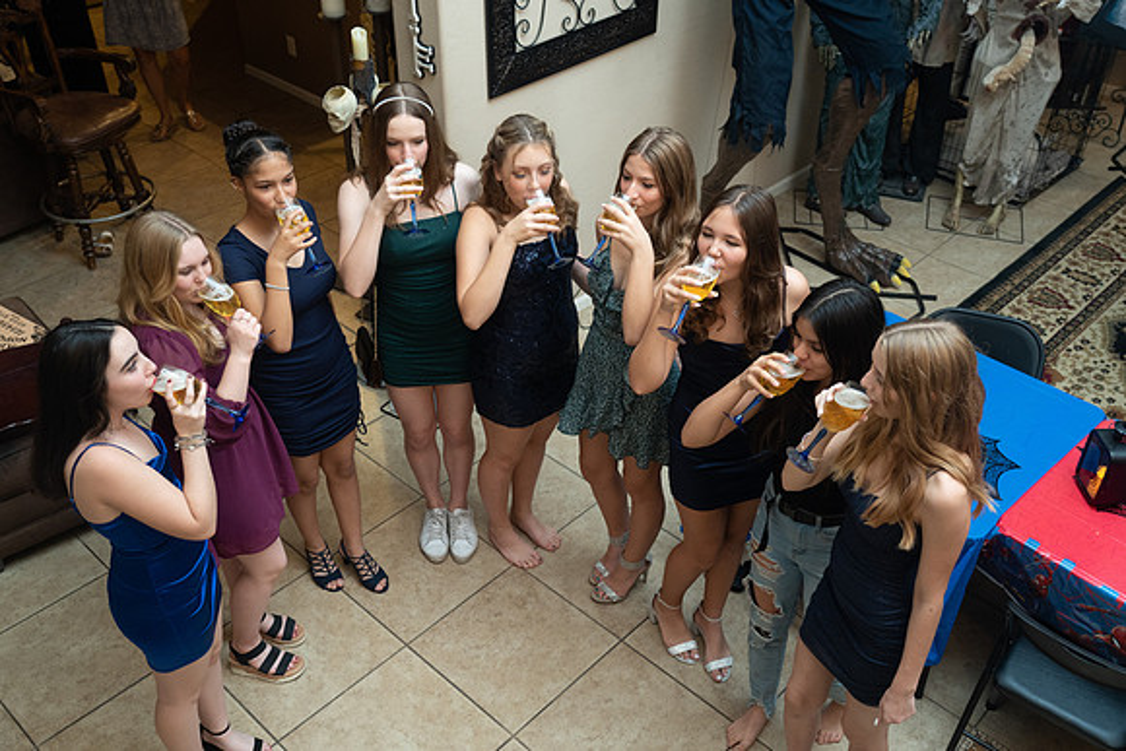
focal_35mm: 34
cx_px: 563
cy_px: 376
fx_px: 1064
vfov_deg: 38.9
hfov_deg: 55.8
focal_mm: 34
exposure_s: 1/50
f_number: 4
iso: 1600
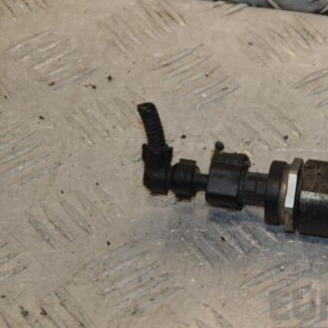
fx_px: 2635
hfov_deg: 7.1
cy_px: 172
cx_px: 251
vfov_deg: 7.1
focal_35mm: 246
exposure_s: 1/200
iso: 800
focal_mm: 105
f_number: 8
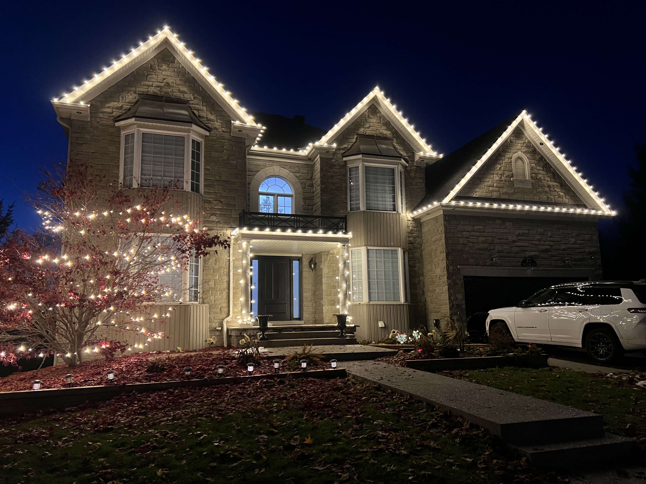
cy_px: 242
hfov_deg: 67.3
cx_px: 323
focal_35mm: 26
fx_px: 485
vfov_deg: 53.1
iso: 500
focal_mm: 5.7
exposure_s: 1/30
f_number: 1.5
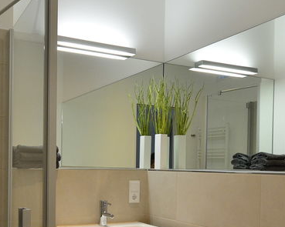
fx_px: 371
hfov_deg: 41.0
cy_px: 171
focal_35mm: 44
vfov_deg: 33.4
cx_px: 76
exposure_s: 1/40
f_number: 7.1
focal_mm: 12
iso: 800
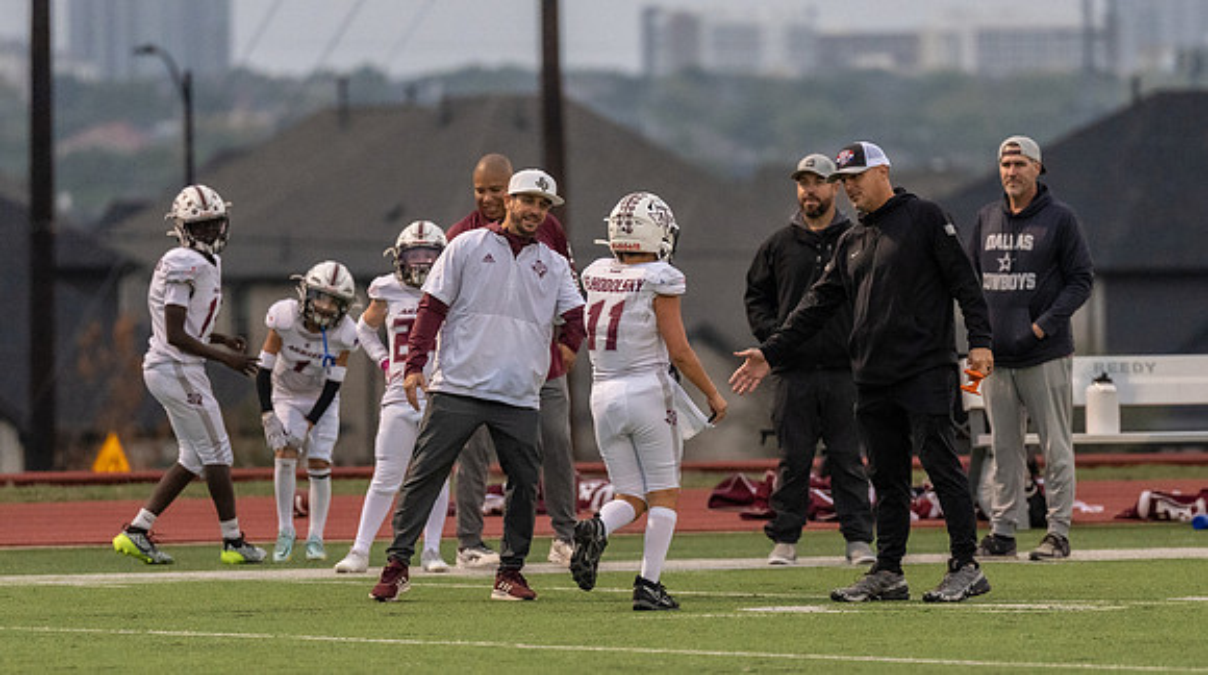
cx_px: 716
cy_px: 384
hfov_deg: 5.3
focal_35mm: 411
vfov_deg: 2.9
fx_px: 13139
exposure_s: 1/1250
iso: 2500
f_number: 2.8
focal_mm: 200
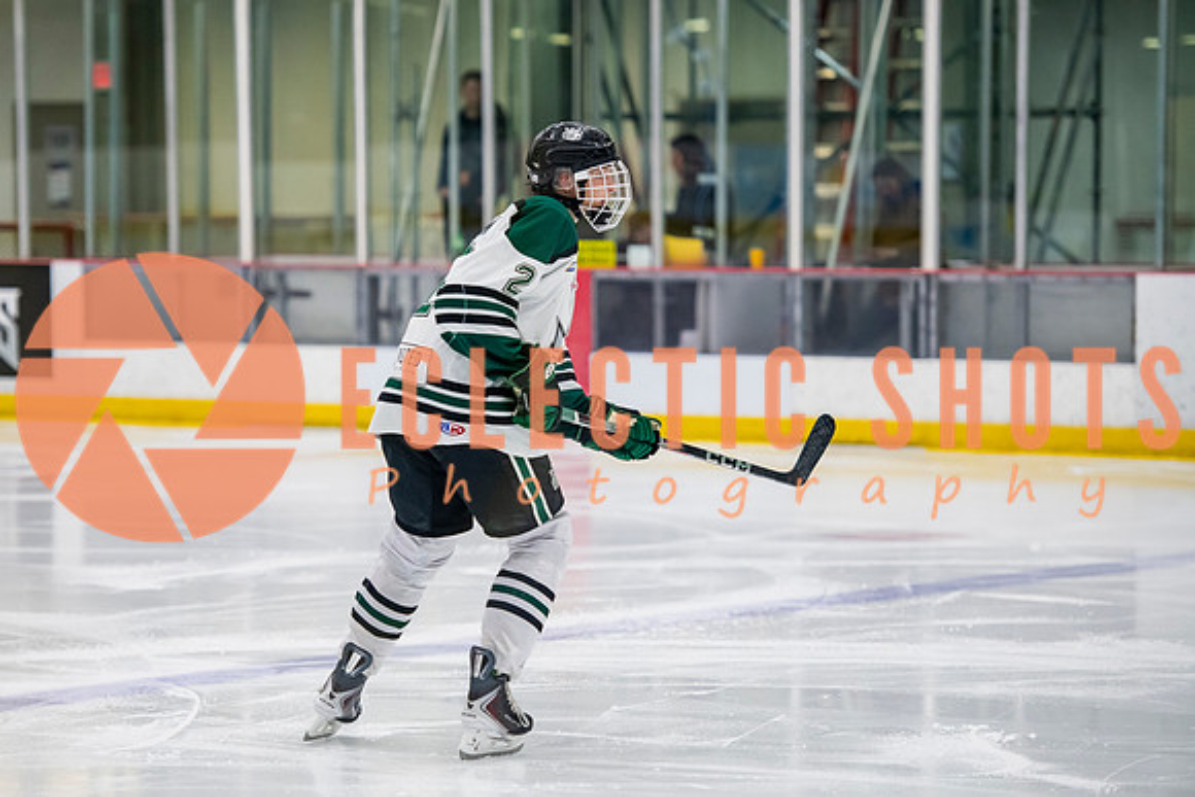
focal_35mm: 157
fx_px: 5219
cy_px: 398
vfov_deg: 8.7
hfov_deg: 13.1
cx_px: 499
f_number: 3.2
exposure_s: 1/640
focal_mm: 135
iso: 2000
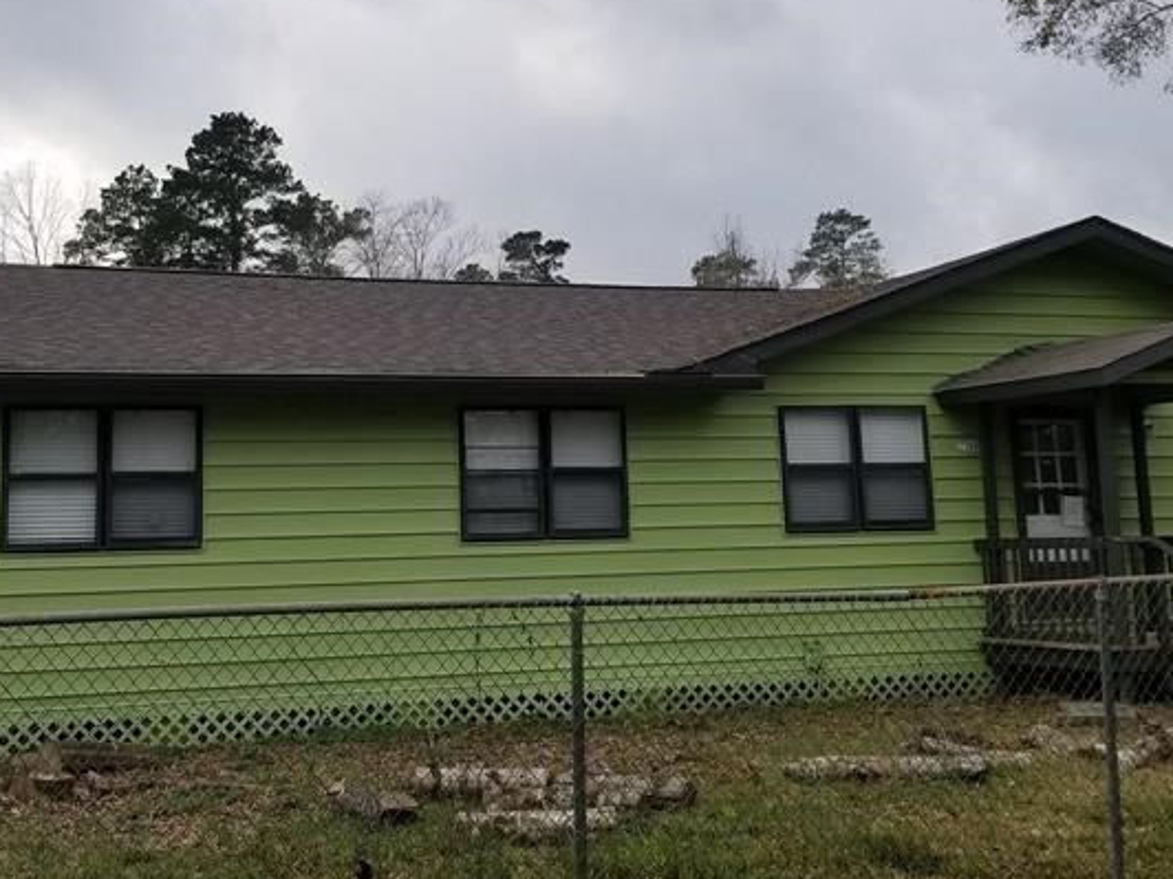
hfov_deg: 38.2
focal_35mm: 50
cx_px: 538
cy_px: 284
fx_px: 1694
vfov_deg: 28.9
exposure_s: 1/2472
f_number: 1.7
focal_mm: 4.25
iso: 50
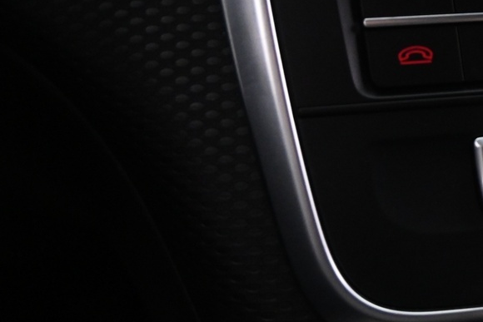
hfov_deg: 25.8
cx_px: 628
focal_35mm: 67
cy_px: 45
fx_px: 899
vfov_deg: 20.0
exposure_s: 1/25
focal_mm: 16
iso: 2000
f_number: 3.5
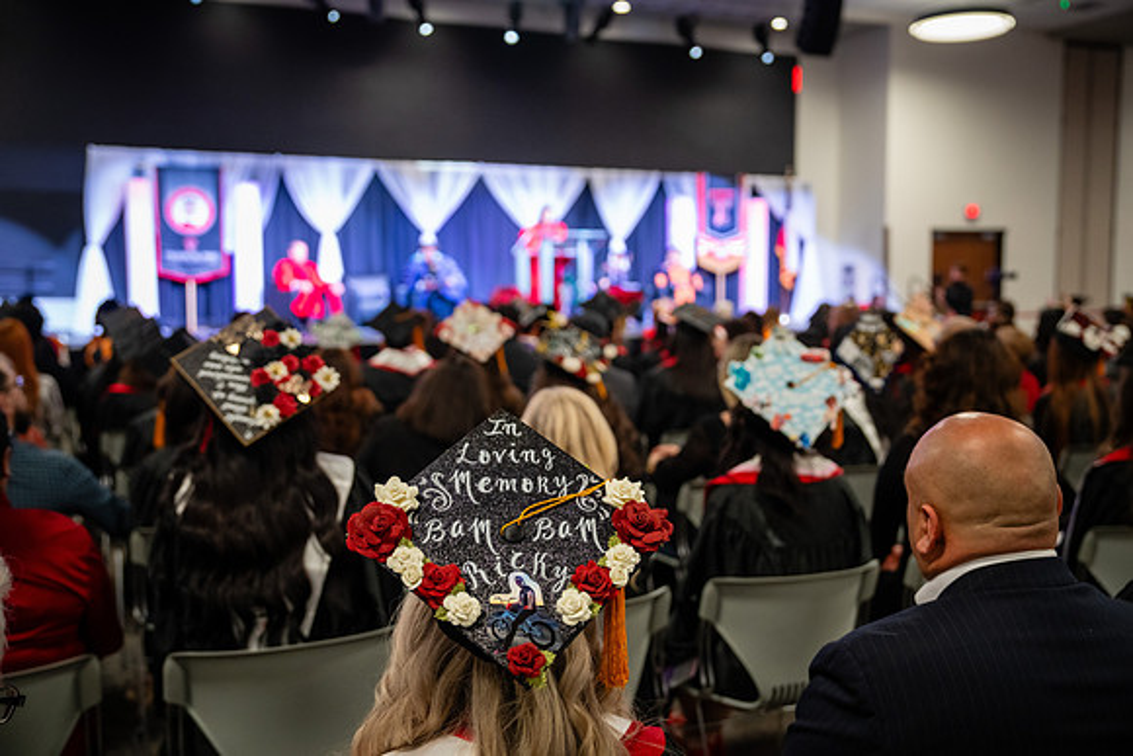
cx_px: 566
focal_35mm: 36
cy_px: 378
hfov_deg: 52.6
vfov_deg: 36.5
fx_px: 1147
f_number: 2.8
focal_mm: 35
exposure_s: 1/160
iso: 1600
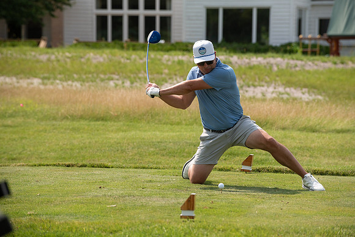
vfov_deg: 7.2
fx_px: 1874
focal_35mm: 190
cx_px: 178
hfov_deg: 10.8
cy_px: 118
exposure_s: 1/4000
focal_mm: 190
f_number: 5
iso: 250
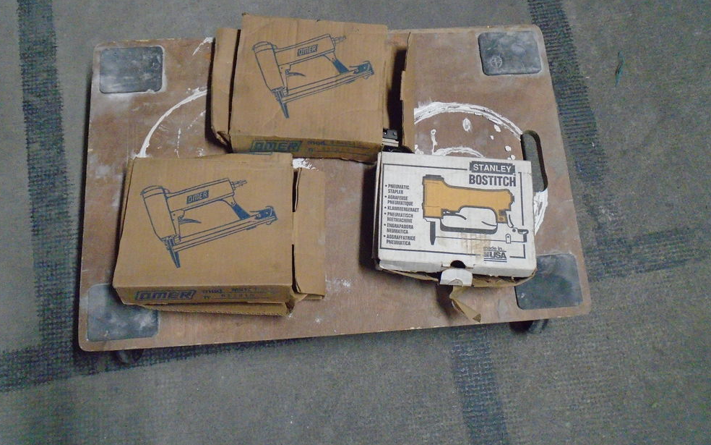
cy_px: 195
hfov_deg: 66.5
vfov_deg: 44.4
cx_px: 350
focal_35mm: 28
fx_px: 543
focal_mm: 4.6
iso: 800
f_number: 3.2
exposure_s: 1/60
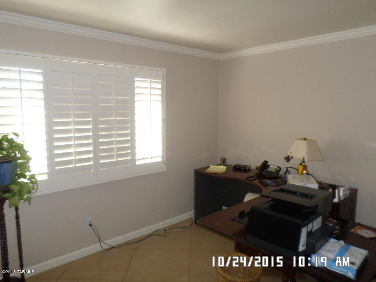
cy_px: 141
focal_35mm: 25
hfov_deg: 69.4
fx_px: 272
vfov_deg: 54.9
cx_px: 188
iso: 120
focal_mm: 4.5
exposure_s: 1/30
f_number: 2.5
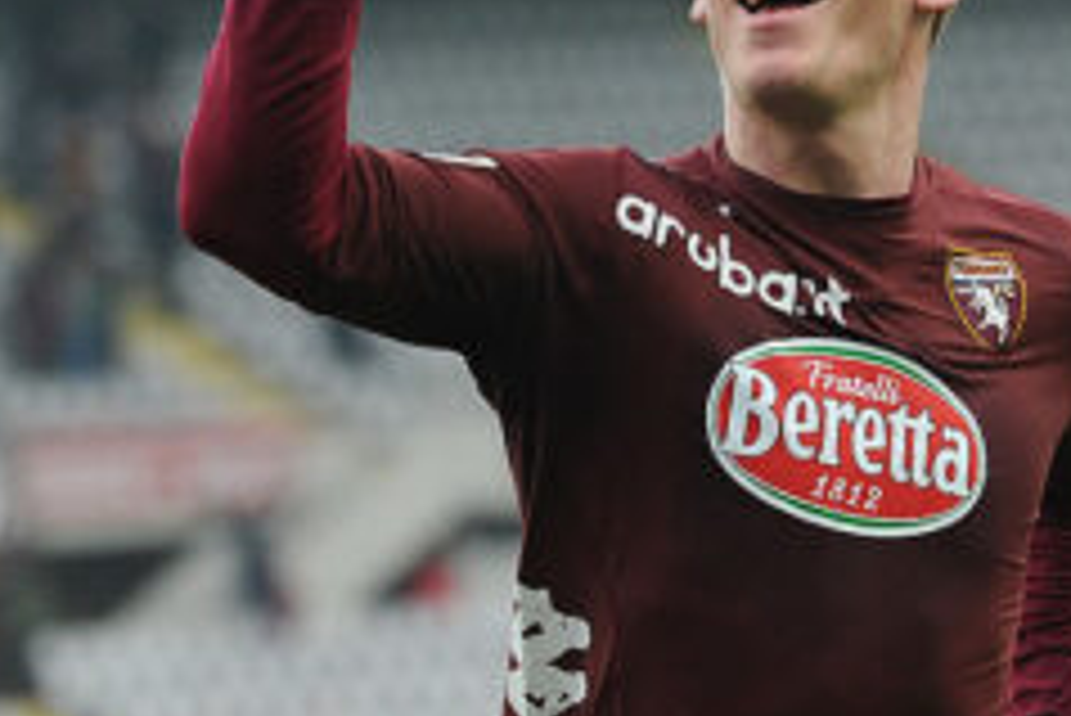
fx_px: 7204
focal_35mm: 242
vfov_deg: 5.7
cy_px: 266
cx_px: 378
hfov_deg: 8.5
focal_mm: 120
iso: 800
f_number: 4
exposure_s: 1/1000
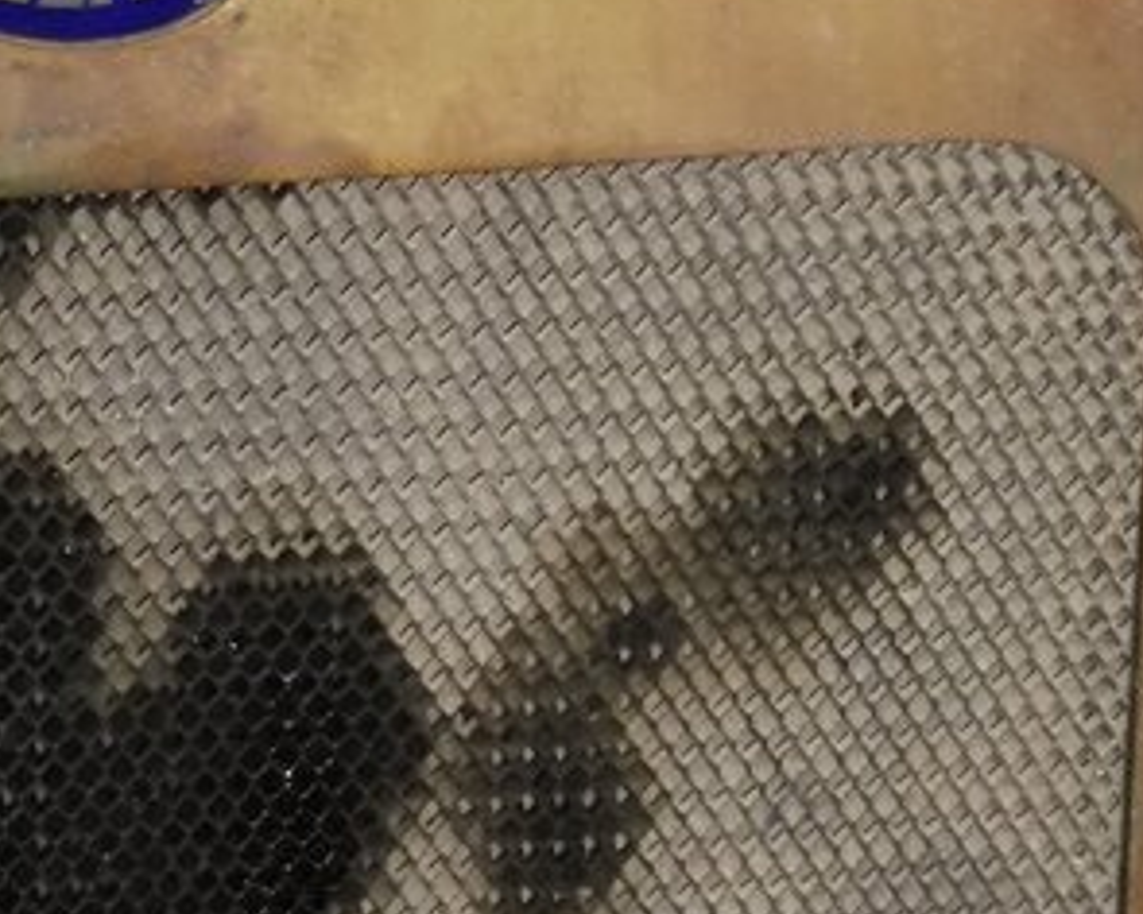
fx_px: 5886
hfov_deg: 11.1
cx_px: 703
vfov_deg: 8.9
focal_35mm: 174
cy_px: 554
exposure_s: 1/100
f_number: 6.3
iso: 640
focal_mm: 13.3
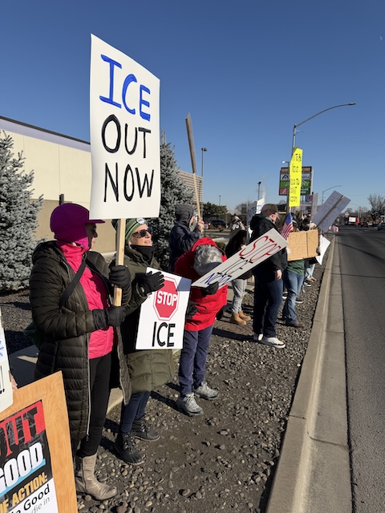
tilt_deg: -7.0
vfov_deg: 71.6
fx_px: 356
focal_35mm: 24
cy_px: 256
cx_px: 192
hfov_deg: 56.8
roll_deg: -0.6
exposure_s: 1/7353
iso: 80
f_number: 1.78
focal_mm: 6.76
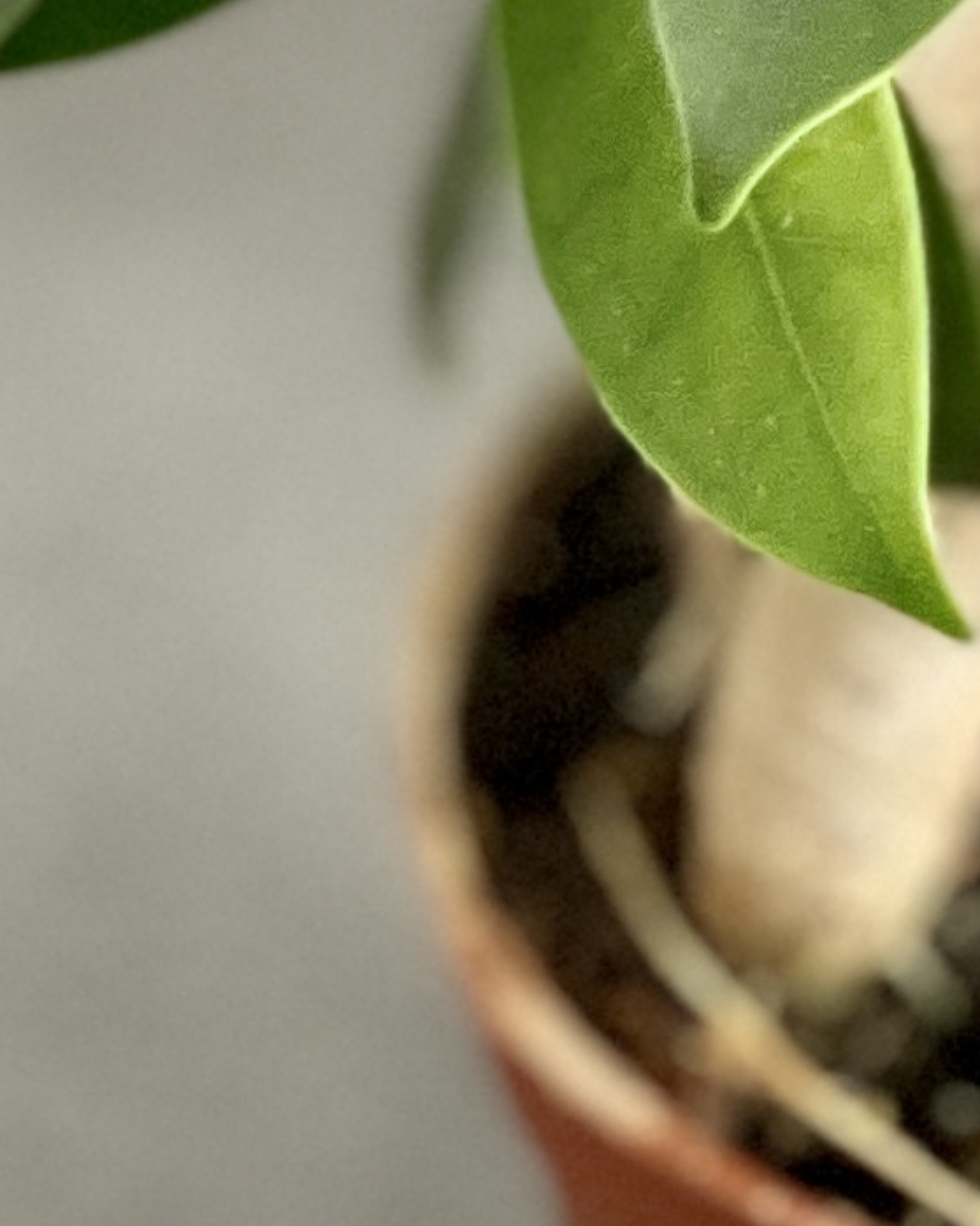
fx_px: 13094
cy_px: -861
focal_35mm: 361
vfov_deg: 5.3
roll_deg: -3.9
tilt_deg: -38.2
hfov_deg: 4.3
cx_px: 919
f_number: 2.2
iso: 200
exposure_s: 1/121
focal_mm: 7.5
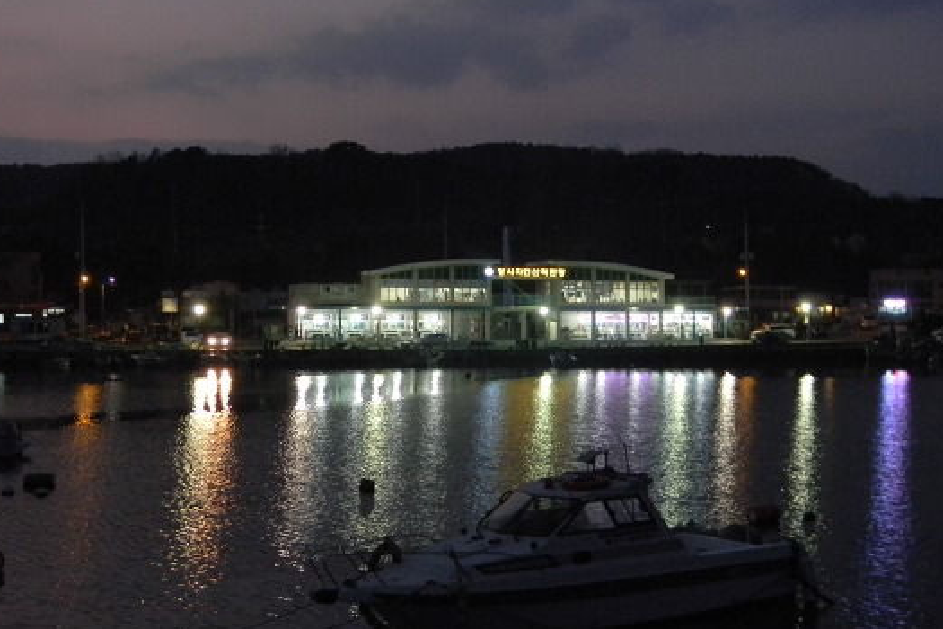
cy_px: 309
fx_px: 1362
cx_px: 519
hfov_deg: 38.2
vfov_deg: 26.0
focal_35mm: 52
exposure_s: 1/10.8
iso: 400
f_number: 3.8
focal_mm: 7.3
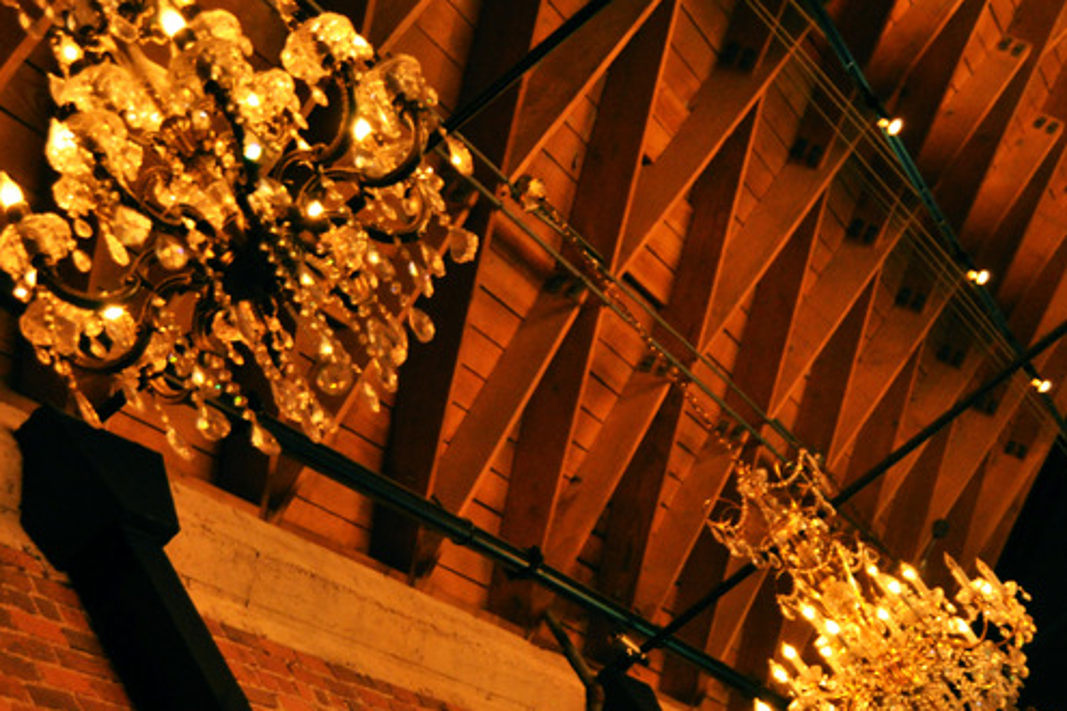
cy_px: 416
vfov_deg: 20.0
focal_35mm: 68
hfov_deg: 29.6
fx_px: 2015
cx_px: 481
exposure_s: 1/2
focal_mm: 34
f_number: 4.5
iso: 1600
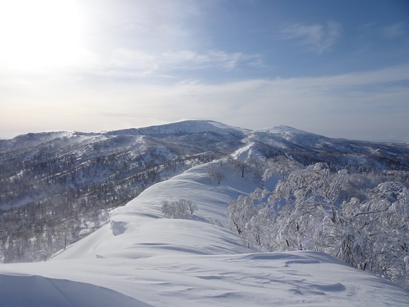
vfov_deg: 56.8
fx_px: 284
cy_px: 154
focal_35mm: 24
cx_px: 204
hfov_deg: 71.6
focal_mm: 4.16
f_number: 4
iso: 80
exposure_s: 1/2000
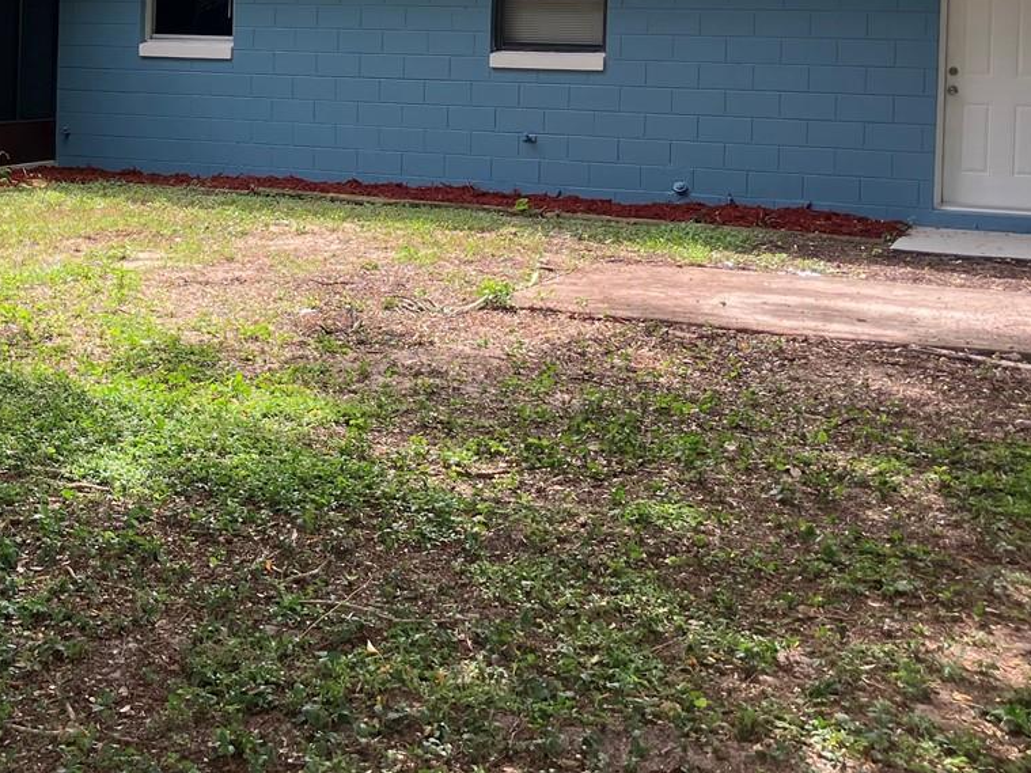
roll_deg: -1.0
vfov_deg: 24.1
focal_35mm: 59
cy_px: 68
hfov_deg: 32.0
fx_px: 1757
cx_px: 234
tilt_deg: -2.0
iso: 32
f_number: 1.8
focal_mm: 3.99
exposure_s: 1/415
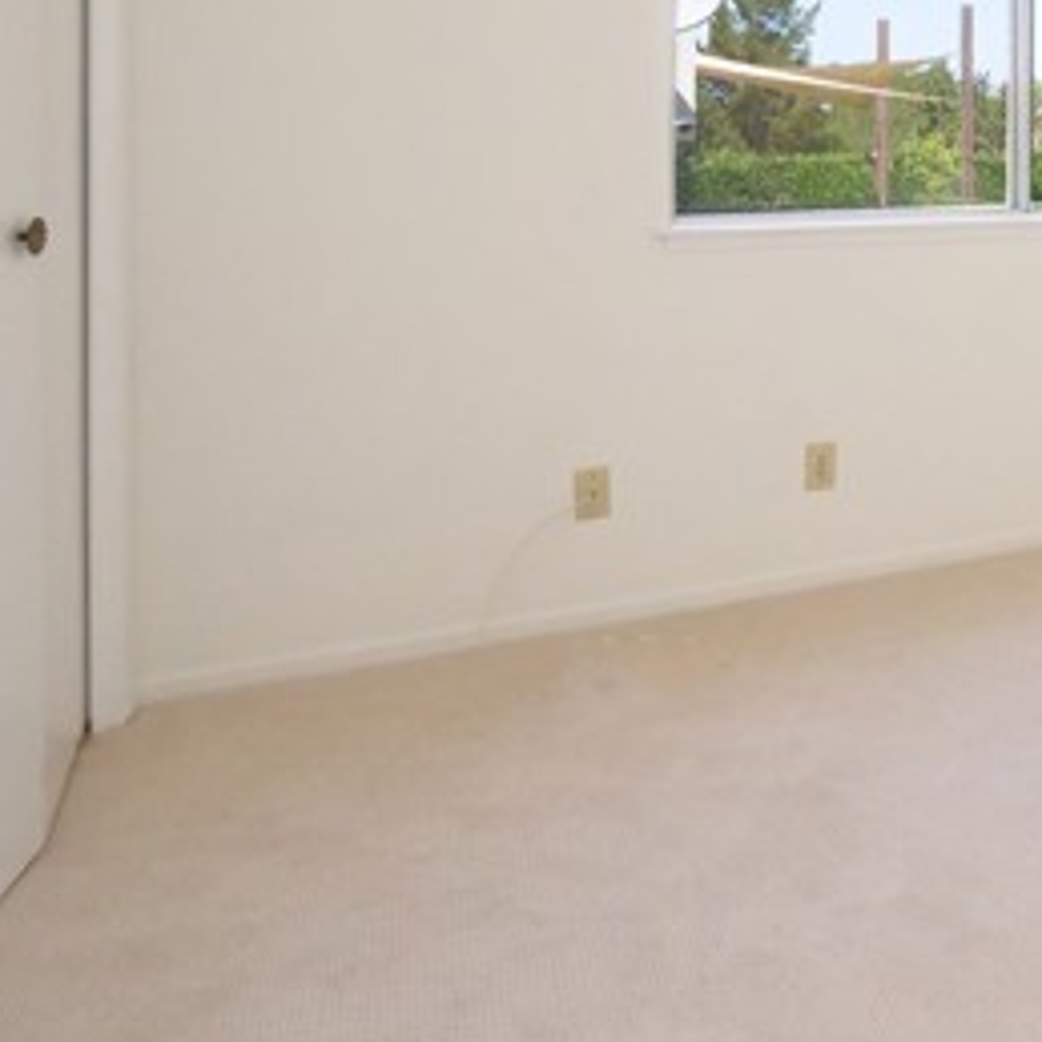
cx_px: 1251
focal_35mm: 35
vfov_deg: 44.5
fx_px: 1192
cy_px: 185
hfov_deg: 36.4
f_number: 8
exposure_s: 1/320
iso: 3200
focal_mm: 8
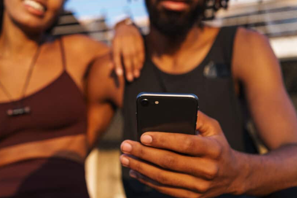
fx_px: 363
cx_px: 124
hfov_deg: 44.4
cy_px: 102
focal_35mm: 44
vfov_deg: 30.5
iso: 100
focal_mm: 35
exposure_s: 1/200
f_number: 3.5
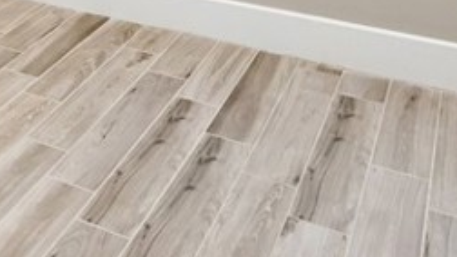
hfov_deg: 25.8
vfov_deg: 13.9
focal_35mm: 70
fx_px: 850
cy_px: -291
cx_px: -136
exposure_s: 1/30
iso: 1000
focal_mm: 16.5
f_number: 8
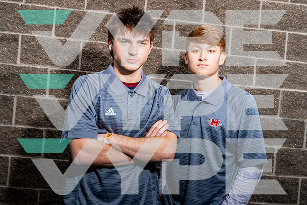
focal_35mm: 37
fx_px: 316
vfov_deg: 36.0
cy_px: 102
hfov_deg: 51.9
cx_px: 154
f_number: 8
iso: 100
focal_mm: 37
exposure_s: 1/125
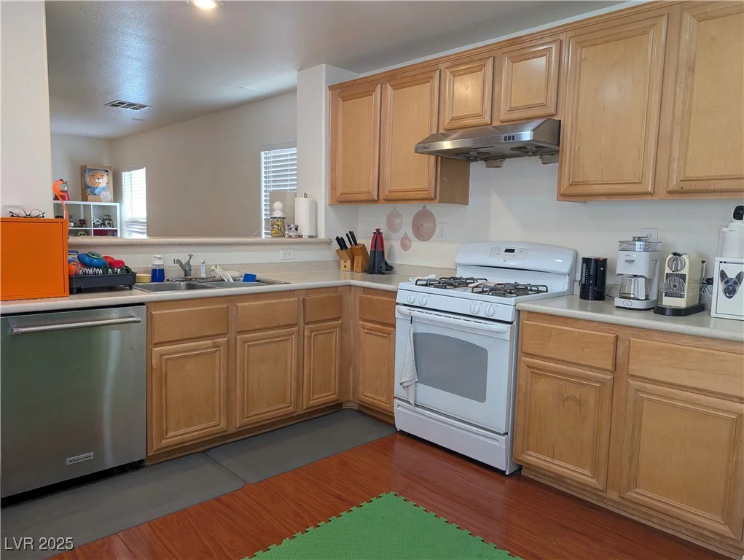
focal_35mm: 24
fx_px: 516
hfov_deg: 71.5
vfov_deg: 56.9
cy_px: 280
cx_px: 372
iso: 143
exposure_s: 1/120
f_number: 1.68
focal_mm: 6.9
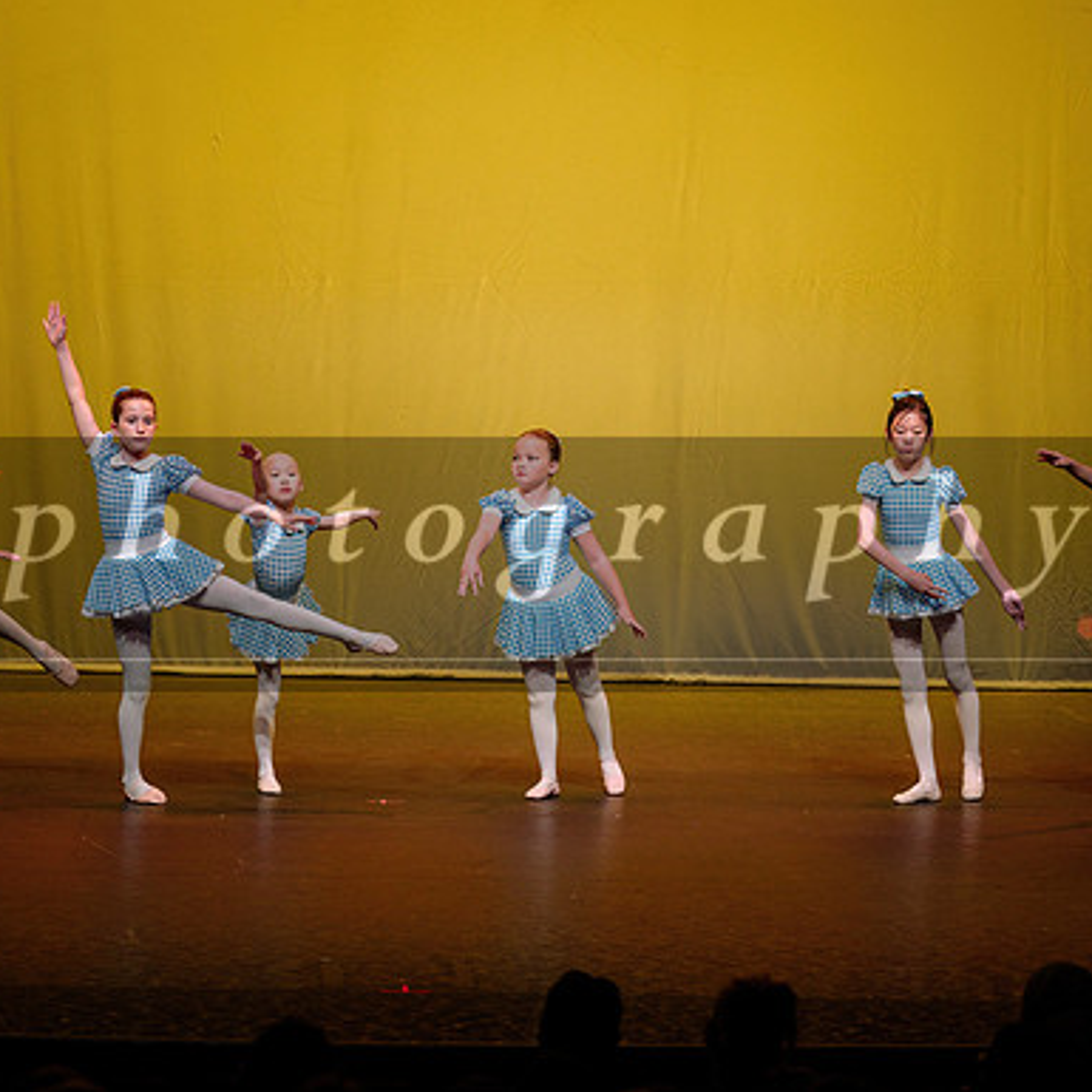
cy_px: 546
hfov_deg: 12.4
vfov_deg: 12.4
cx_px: 508
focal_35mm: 141
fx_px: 5032
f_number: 2.8
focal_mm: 110
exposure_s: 1/640
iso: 1250
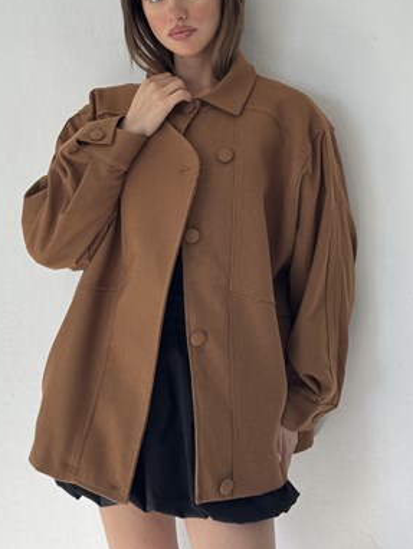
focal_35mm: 67
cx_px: 199
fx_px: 1065
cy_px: 179
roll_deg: +0.5
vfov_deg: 28.7
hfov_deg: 22.0
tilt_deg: -7.0
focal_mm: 6.76
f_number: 1.78
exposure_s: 1/222
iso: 64
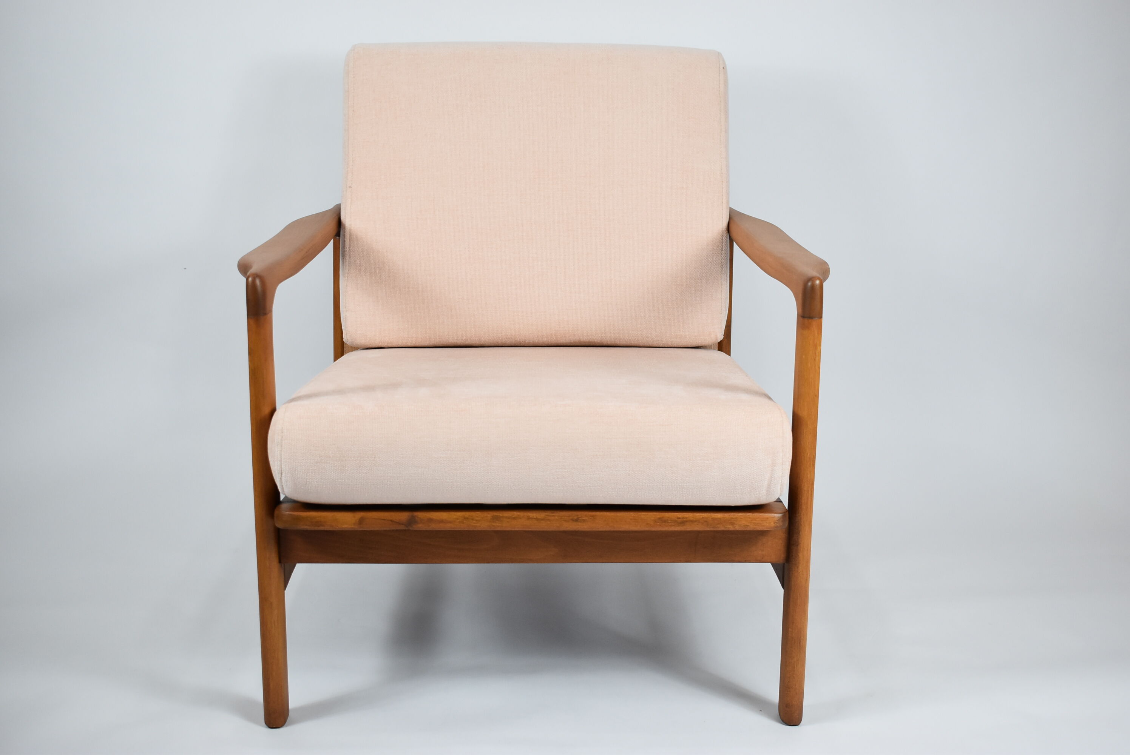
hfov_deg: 43.6
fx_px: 1414
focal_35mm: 45
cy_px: 378
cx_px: 565
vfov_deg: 29.9
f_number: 4.5
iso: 800
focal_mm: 30
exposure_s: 1/125
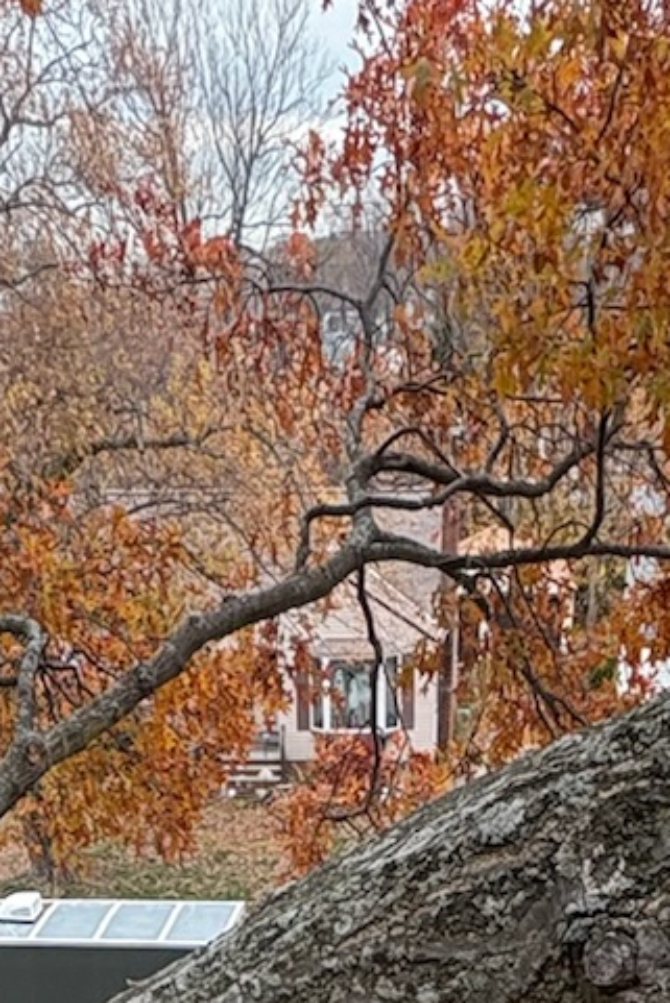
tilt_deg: -39.7
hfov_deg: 21.9
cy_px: 1789
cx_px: 307
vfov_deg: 21.5
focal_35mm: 62
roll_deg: +4.5
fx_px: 1729
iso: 64
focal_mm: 2.22
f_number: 2.2
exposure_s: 1/308
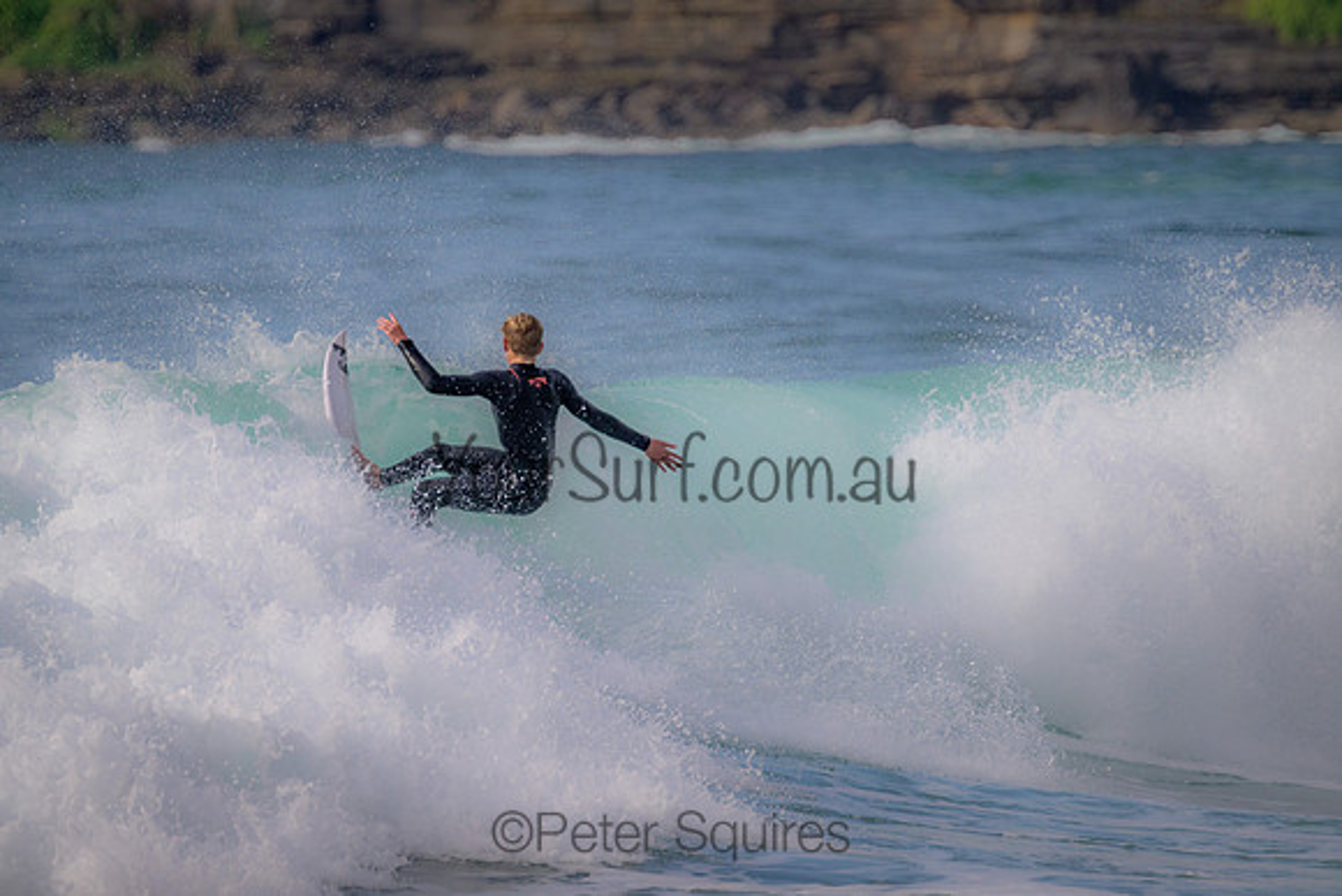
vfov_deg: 1.7
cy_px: 448
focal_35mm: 800
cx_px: 671
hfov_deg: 2.6
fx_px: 29828
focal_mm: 800
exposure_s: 1/2000
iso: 1100
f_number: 11
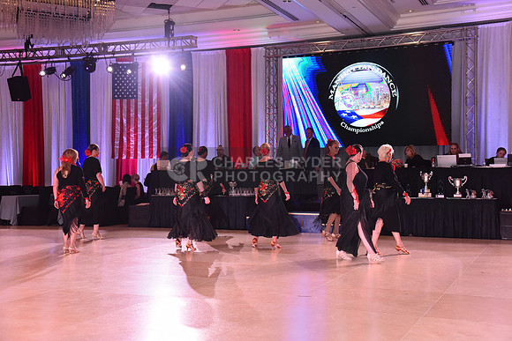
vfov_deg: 28.1
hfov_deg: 41.1
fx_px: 683
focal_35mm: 48
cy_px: 170
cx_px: 256
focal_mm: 48
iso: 2500
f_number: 6.3
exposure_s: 1/250
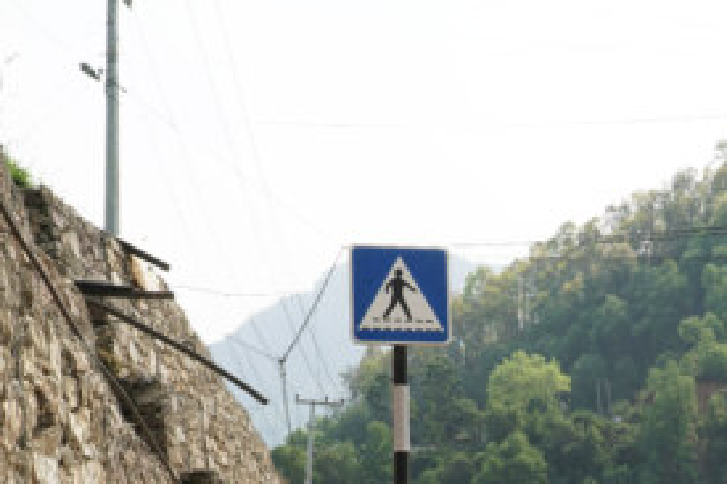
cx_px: 783
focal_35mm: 95
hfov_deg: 20.5
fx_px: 1917
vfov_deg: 13.7
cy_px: 674
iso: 200
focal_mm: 34
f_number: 22
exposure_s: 1/20
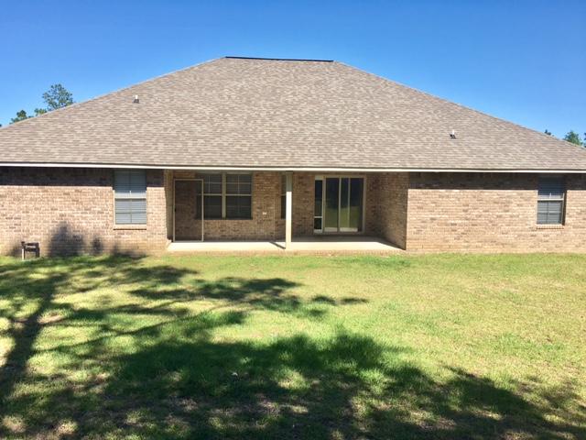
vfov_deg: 48.2
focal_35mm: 29
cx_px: 293
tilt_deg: -3.9
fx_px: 491
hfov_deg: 61.7
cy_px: 220
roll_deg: -1.2
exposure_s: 1/1282
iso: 25
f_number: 2.2
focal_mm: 4.15
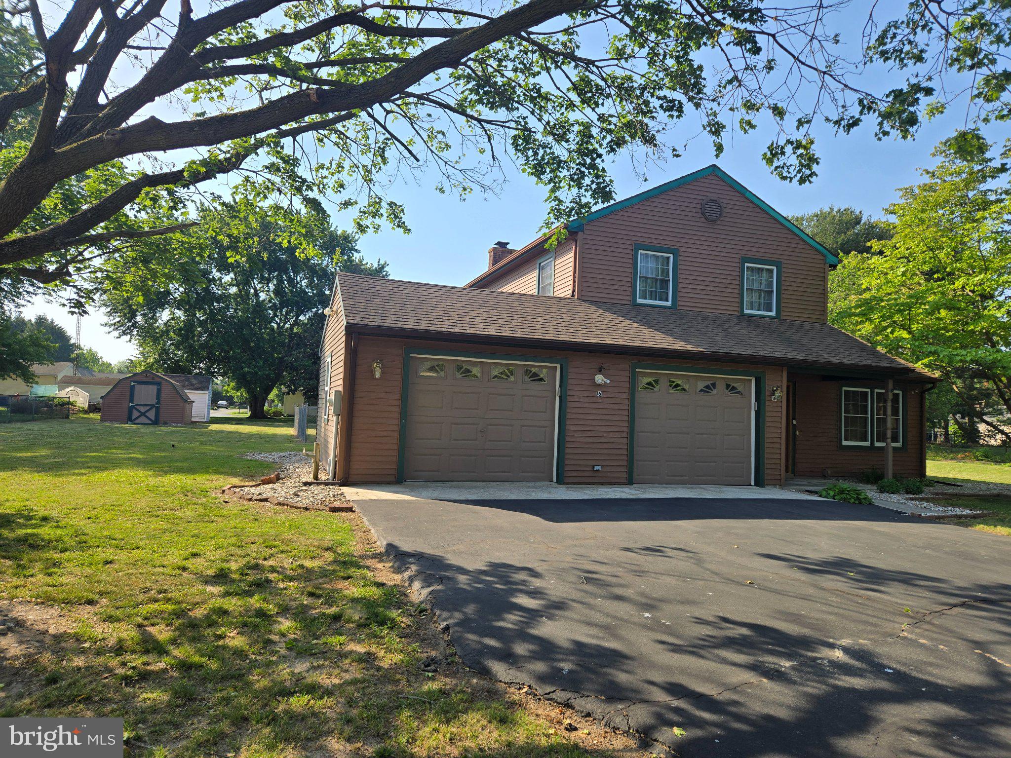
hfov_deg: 73.9
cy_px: 379
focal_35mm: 23
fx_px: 672
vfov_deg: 58.9
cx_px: 506
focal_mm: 5.4
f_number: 1.8
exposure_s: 1/1445
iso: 25
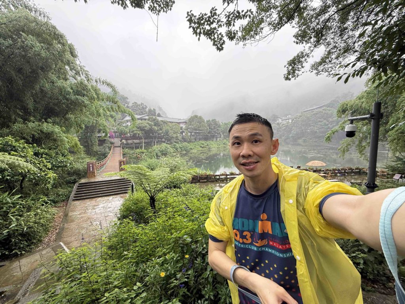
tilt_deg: -5.8
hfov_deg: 102.1
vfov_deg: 85.7
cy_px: 152
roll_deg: +0.2
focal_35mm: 14
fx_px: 164
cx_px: 202
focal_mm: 2.22
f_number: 2.2
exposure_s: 1/193
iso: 64
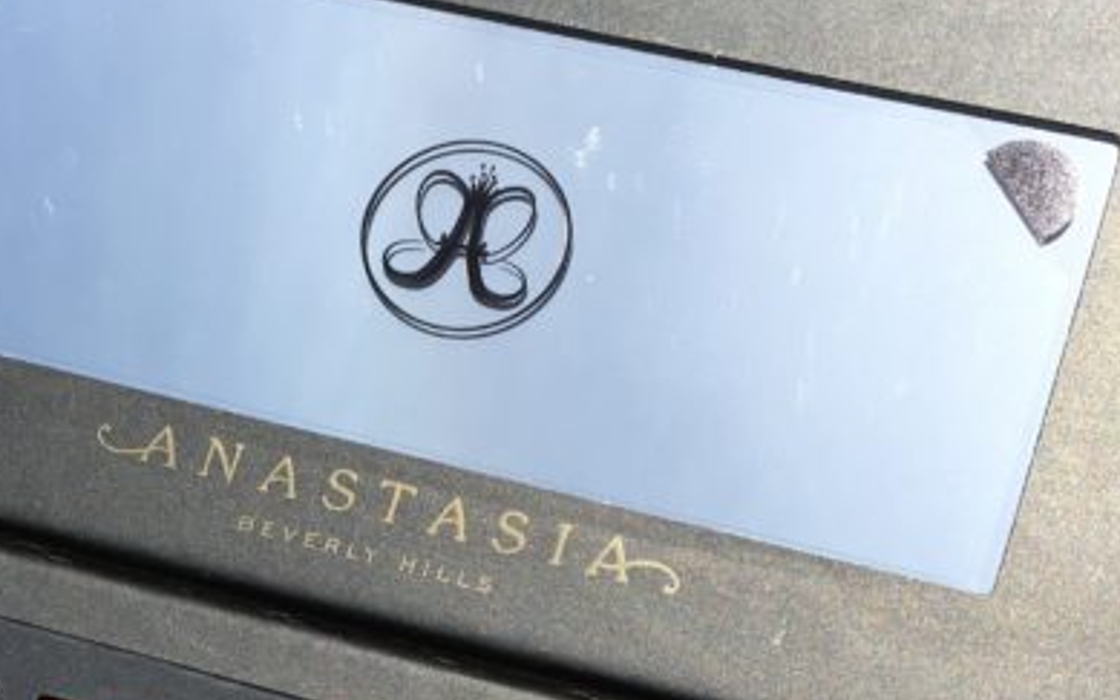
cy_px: 861
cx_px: 210
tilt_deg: -59.2
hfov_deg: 25.1
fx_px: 2472
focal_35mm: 81
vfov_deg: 15.5
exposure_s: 1/2262
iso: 25
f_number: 2.2
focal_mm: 4.15
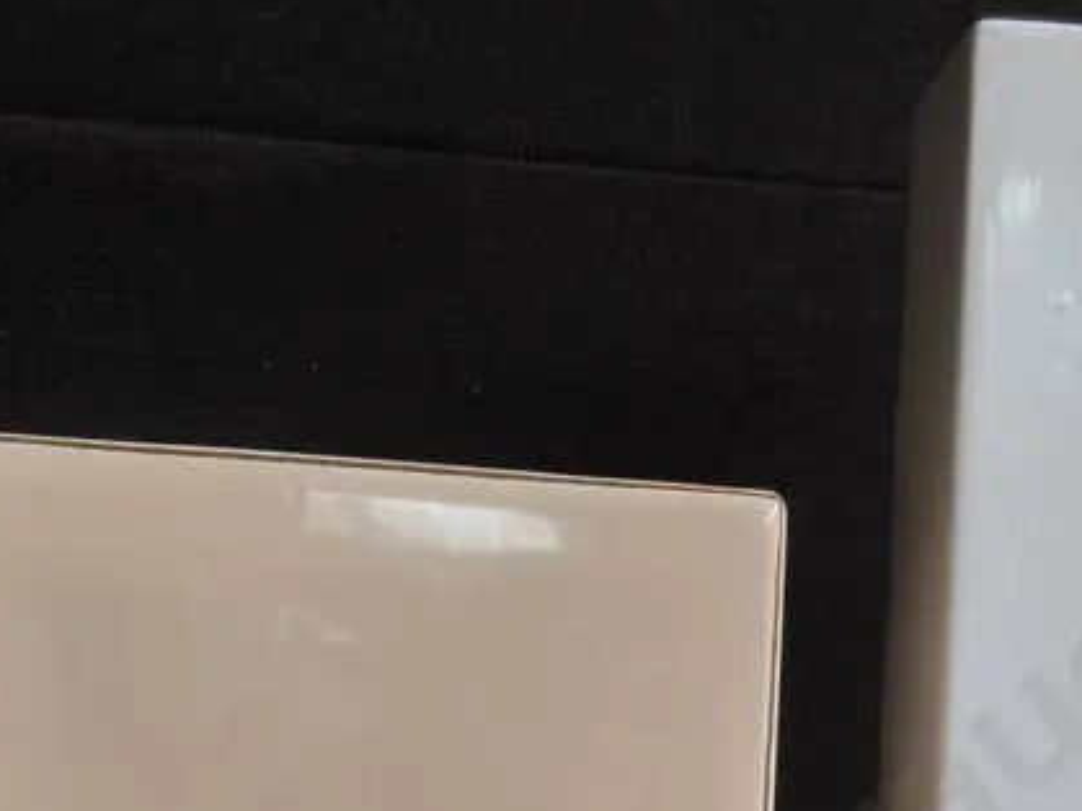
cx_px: 878
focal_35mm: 66
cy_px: 847
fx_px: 2062
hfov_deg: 28.7
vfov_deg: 21.3
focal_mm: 2.87
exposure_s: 1/201
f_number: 2
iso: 32
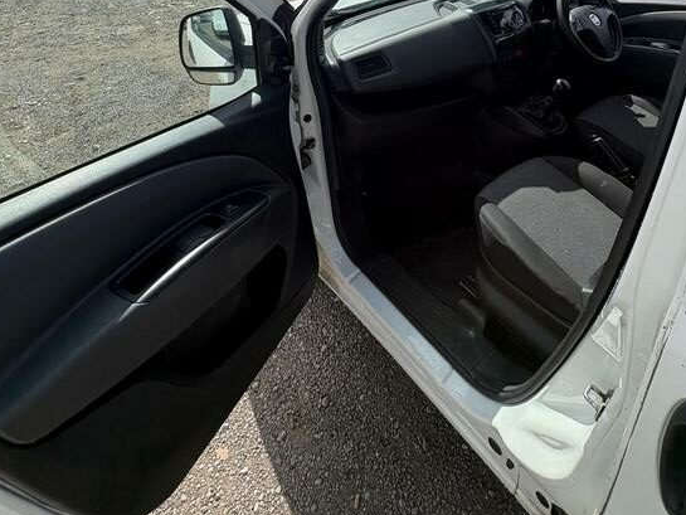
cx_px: 371
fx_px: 456
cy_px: 25
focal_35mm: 23
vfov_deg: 50.2
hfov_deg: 73.8
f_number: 2.2
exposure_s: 1/944
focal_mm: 2.22
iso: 40
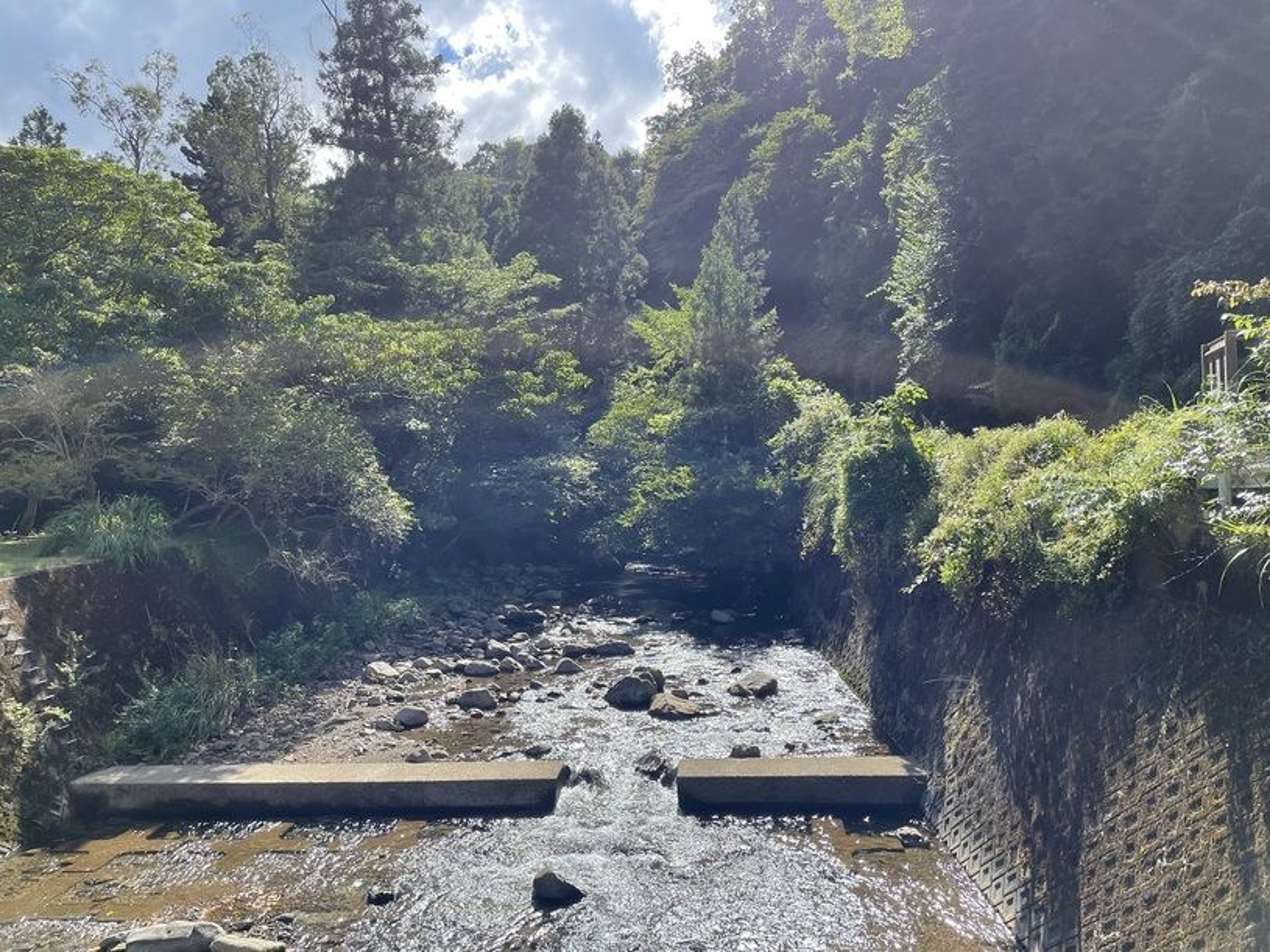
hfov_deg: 67.3
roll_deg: +1.9
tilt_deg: +0.1
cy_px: 476
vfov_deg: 53.1
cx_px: 635
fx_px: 954
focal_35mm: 26
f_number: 1.6
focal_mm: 4.2
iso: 32
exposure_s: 1/1435
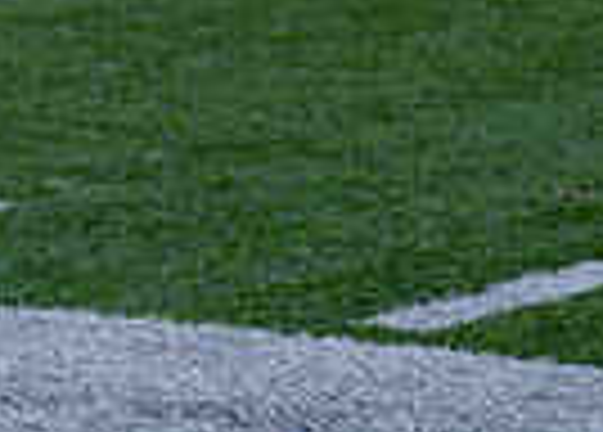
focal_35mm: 402
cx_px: -537
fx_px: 6891
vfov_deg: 3.6
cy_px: -158
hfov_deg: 4.9
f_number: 2.8
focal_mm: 70
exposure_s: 1/1600
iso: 400
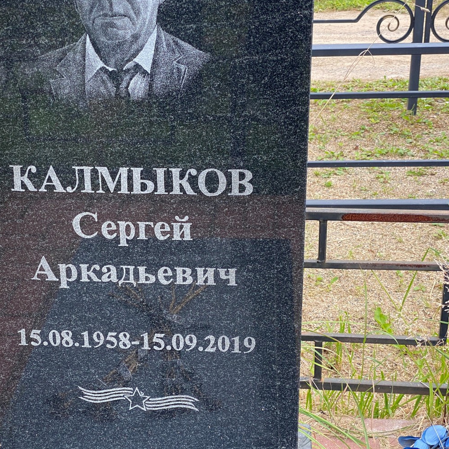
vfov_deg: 25.7
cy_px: 229
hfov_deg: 25.6
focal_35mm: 67
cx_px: 157
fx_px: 983
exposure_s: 1/129
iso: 20
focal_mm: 6
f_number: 2
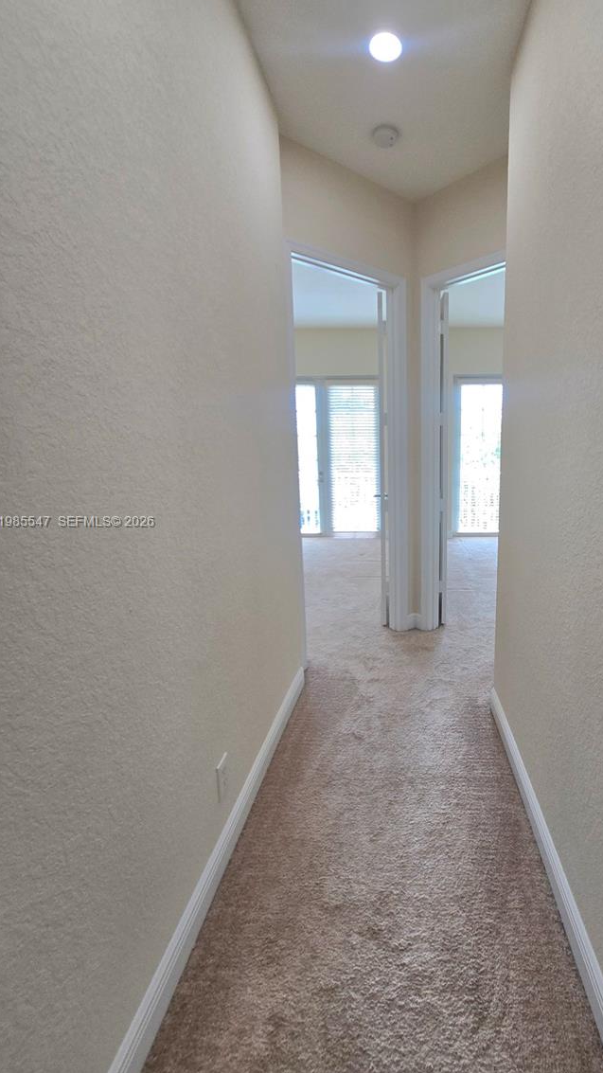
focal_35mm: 15
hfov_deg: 68.4
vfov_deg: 103.0
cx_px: 405
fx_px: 427
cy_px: 523
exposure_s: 1/120
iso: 80
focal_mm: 2.2
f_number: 2.2
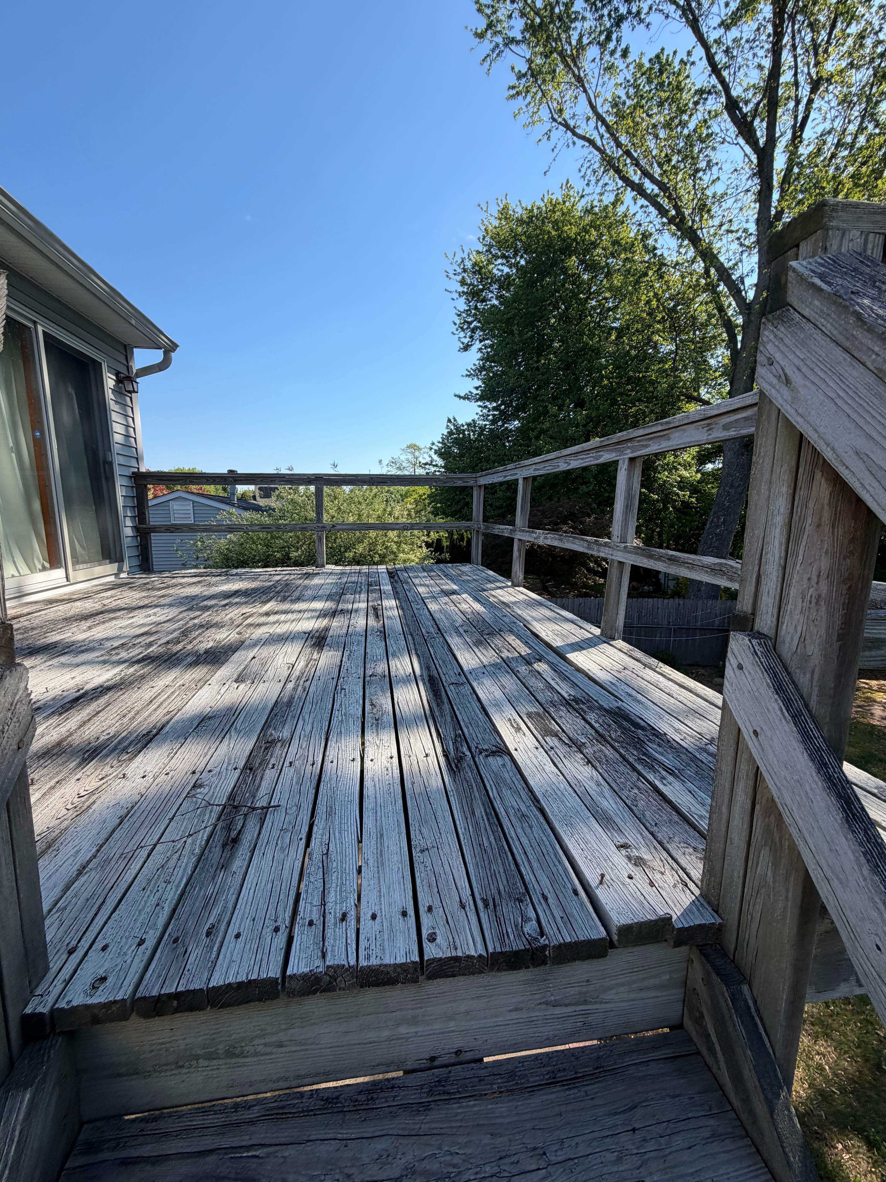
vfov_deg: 102.1
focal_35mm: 14
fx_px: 478
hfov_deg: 85.7
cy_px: 591
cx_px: 443
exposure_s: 1/770
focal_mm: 2.22
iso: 40
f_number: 2.2
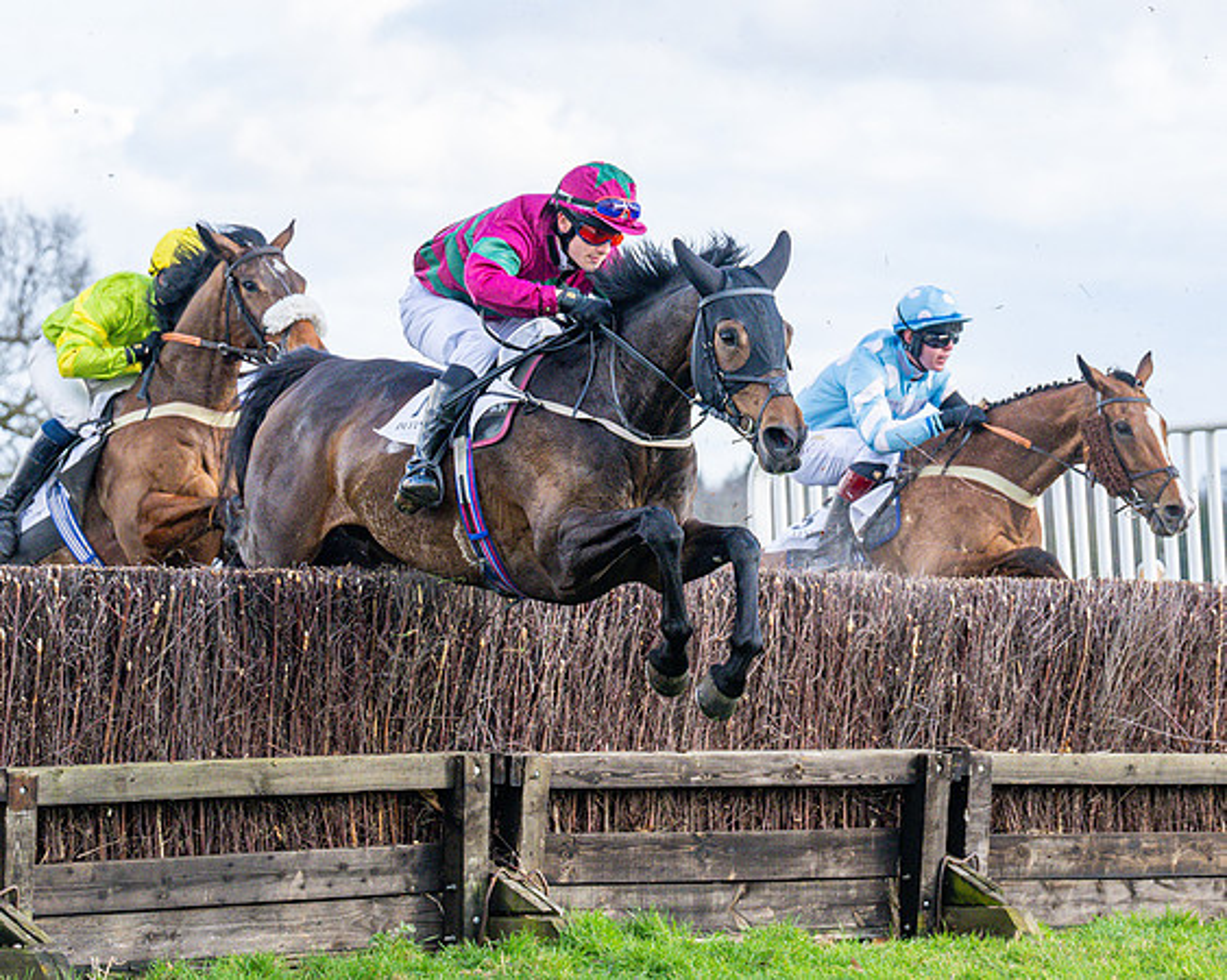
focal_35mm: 156
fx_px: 5652
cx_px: 430
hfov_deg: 12.4
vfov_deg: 9.9
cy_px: 377
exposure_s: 1/2000
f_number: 4
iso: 640
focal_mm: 79
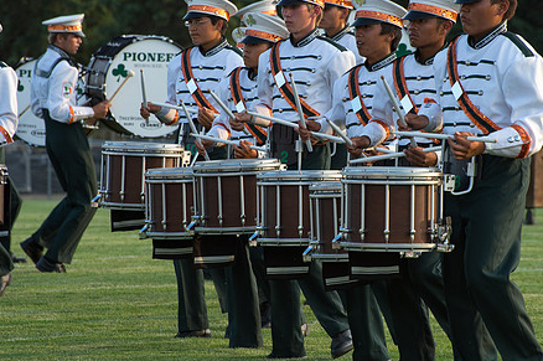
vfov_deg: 3.8
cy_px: 149
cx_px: 347
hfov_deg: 5.7
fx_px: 5439
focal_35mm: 361
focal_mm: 240
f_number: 9
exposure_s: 1/320
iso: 640
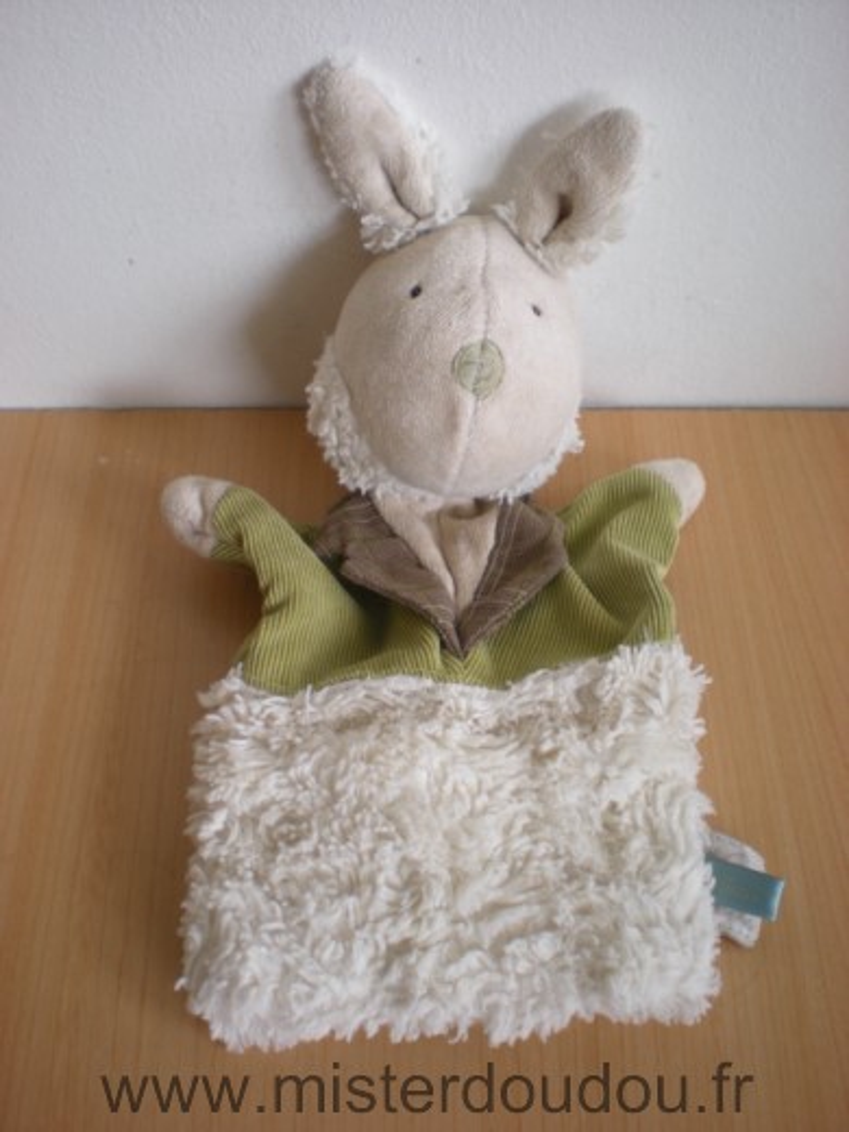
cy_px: 566
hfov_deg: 37.7
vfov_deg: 49.0
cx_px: 424
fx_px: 1243
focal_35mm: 38
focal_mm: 6.3
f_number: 3.1
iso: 84
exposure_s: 1/56.3
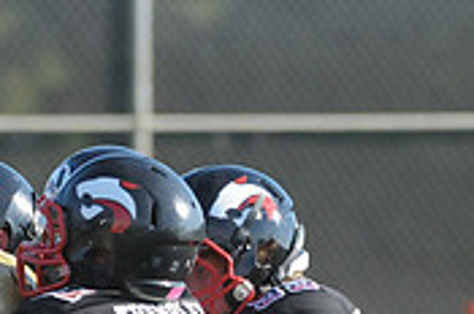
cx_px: 114
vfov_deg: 1.4
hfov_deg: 2.1
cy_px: 516
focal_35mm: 993
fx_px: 13051
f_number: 4
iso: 1600
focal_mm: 200
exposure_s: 1/5000
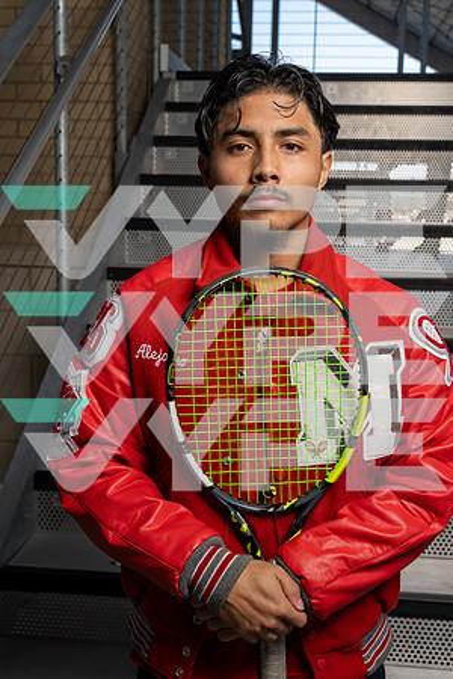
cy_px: 340
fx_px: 925
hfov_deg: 27.5
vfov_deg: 40.3
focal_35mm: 49
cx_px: 226
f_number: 8
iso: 250
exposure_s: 1/250
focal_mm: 49
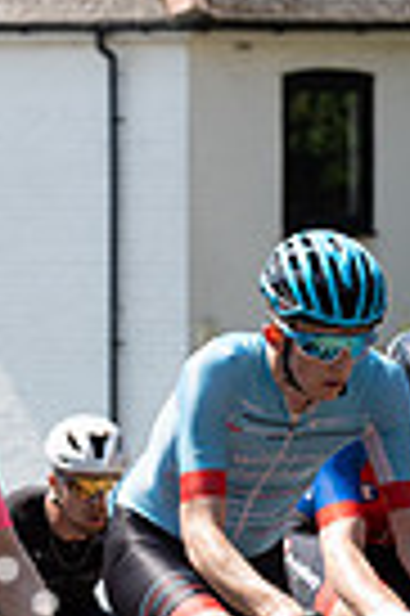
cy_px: 513
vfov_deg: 7.4
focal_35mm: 279
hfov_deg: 4.9
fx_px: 4778
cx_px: -158
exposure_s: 1/800
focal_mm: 85
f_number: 4.5
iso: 160
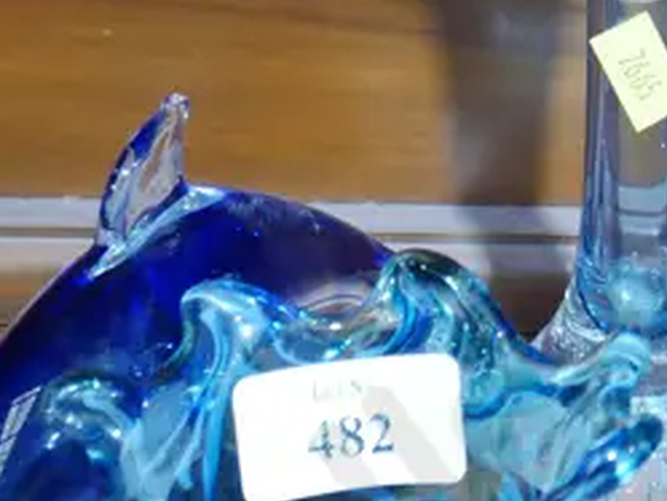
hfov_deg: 13.8
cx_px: 737
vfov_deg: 10.6
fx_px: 2699
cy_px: 259
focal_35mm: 140
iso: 1250
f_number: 4
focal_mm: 17
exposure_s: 1/60
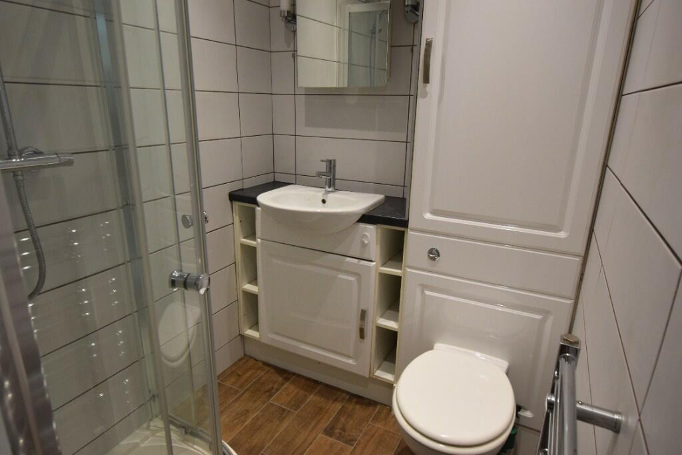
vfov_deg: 59.5
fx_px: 398
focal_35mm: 21
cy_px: 228
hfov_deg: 81.2
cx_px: 341
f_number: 5
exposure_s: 1/100
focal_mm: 14
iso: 1600
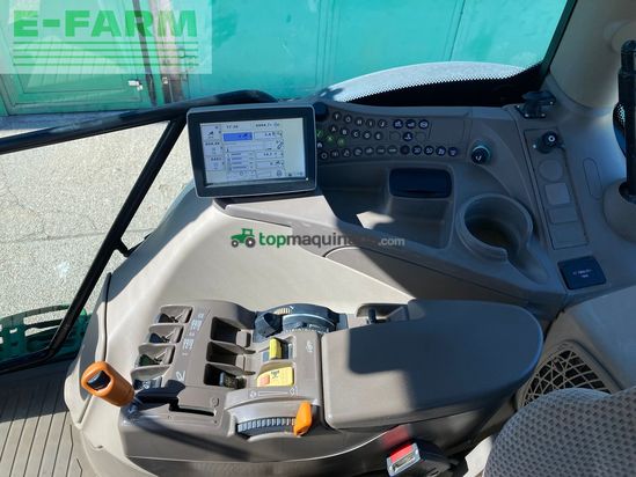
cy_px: 238
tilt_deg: -43.9
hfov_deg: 63.4
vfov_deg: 49.8
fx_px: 515
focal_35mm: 28
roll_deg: -3.2
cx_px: 318
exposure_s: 1/565
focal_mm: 3.99
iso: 20
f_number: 1.8
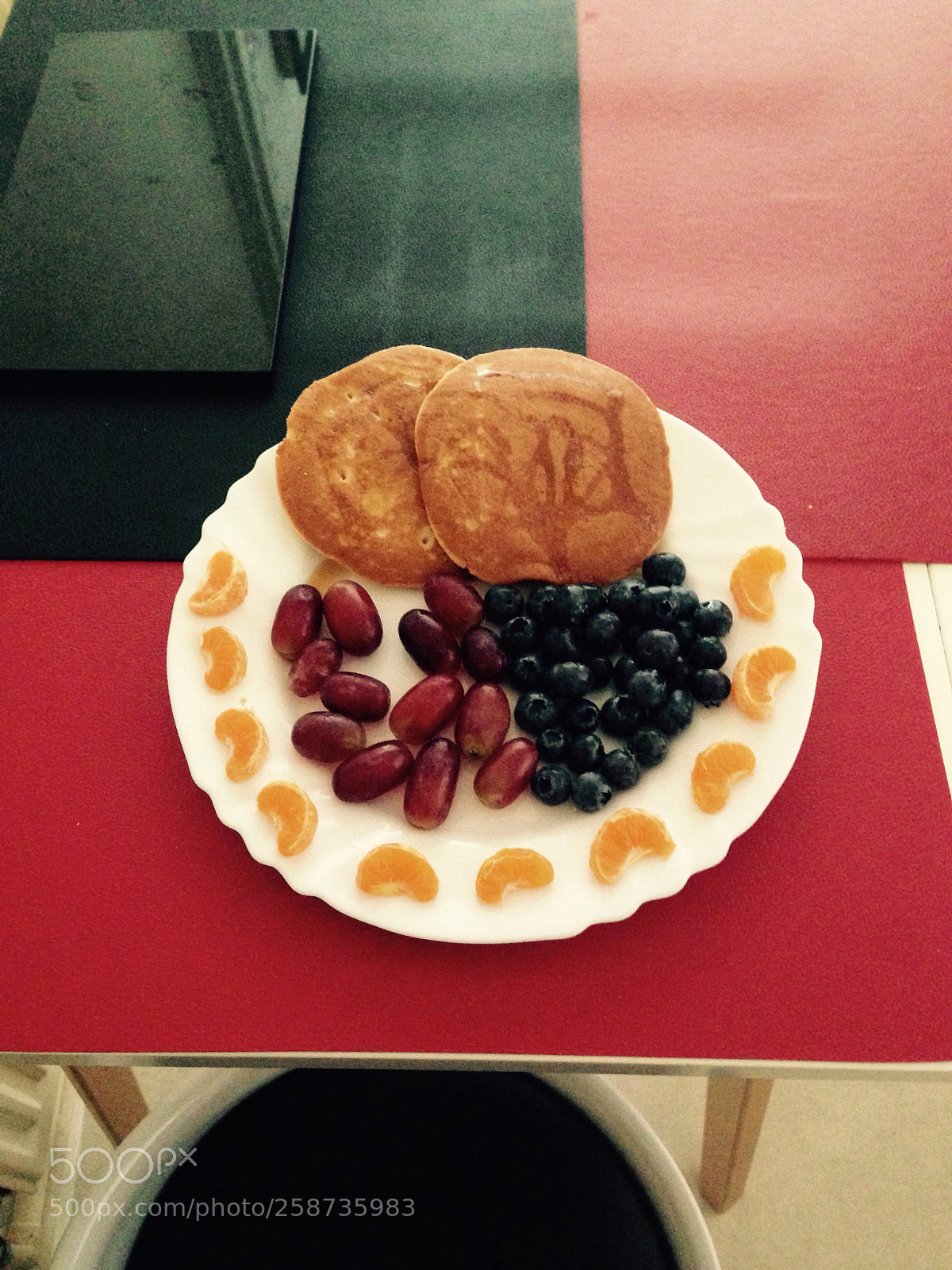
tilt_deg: -58.8
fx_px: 1210
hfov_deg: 42.9
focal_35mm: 33
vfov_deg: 55.4
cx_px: 476
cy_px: 635
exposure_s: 1/15
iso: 500
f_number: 2.4
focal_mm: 4.12
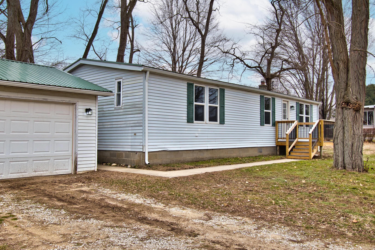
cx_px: 192
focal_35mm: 33
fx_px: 344
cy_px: 123
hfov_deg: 57.2
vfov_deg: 40.0
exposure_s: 1/250
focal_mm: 20
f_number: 8
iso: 200
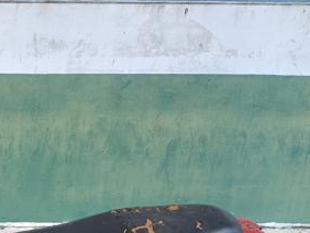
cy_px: 225
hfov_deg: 29.8
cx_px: -21
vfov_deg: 23.9
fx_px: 529
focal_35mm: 59
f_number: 1.8
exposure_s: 1/265
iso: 20
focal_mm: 3.98
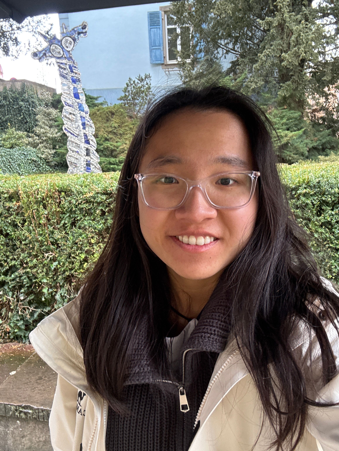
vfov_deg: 60.0
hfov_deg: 46.8
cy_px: 226
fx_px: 392
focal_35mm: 30
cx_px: 170
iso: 100
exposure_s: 1/60
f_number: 1.9
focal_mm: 2.69
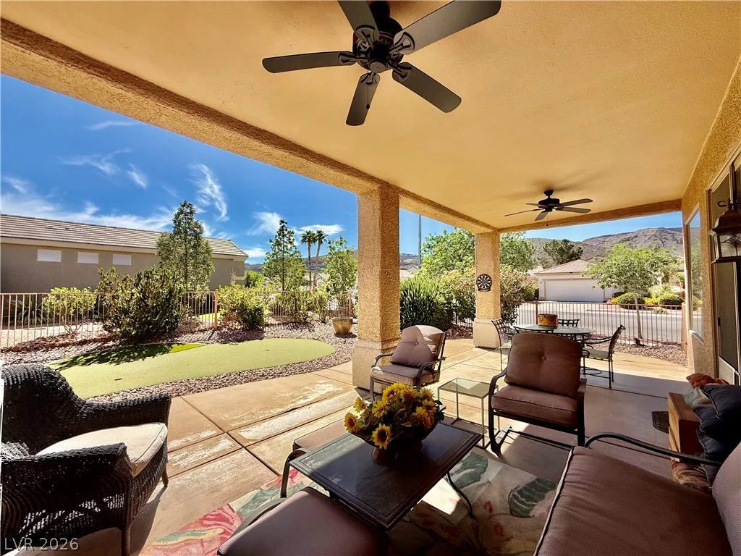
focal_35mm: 14
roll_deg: +0.1
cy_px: 278
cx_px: 370
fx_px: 300
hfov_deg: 102.1
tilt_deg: +2.7
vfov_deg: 85.7
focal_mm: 2.22
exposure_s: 1/1848
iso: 50
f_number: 2.2
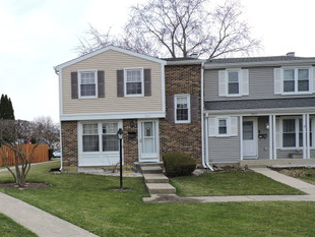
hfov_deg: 53.9
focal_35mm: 33
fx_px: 301
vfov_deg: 42.4
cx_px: 99
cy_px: 160
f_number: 3
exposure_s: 1/800
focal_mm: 4.3
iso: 100
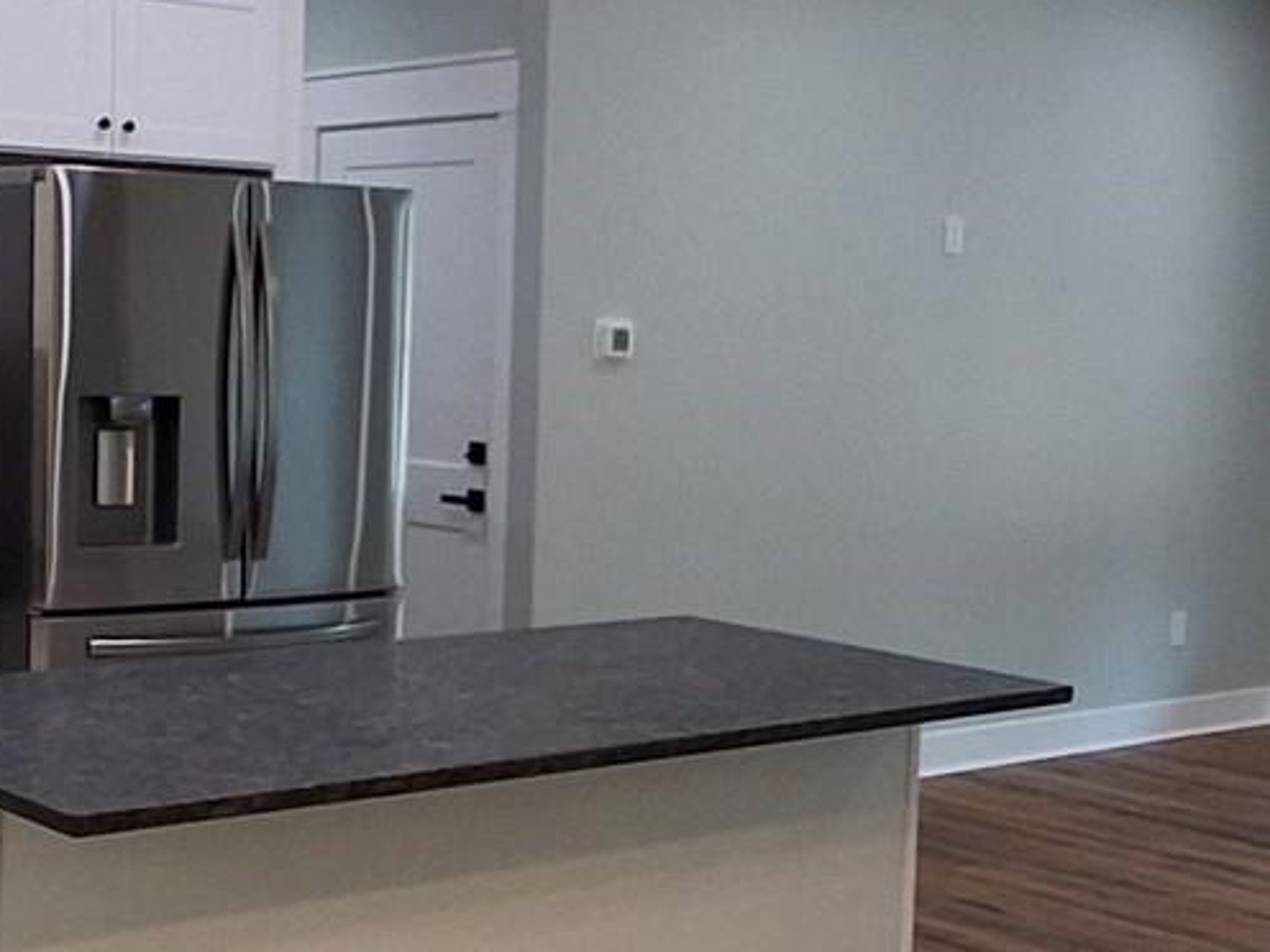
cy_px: 502
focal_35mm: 66
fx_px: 2421
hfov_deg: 29.3
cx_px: 474
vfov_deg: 22.3
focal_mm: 1.64
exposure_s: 1/40
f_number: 2.2
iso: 100
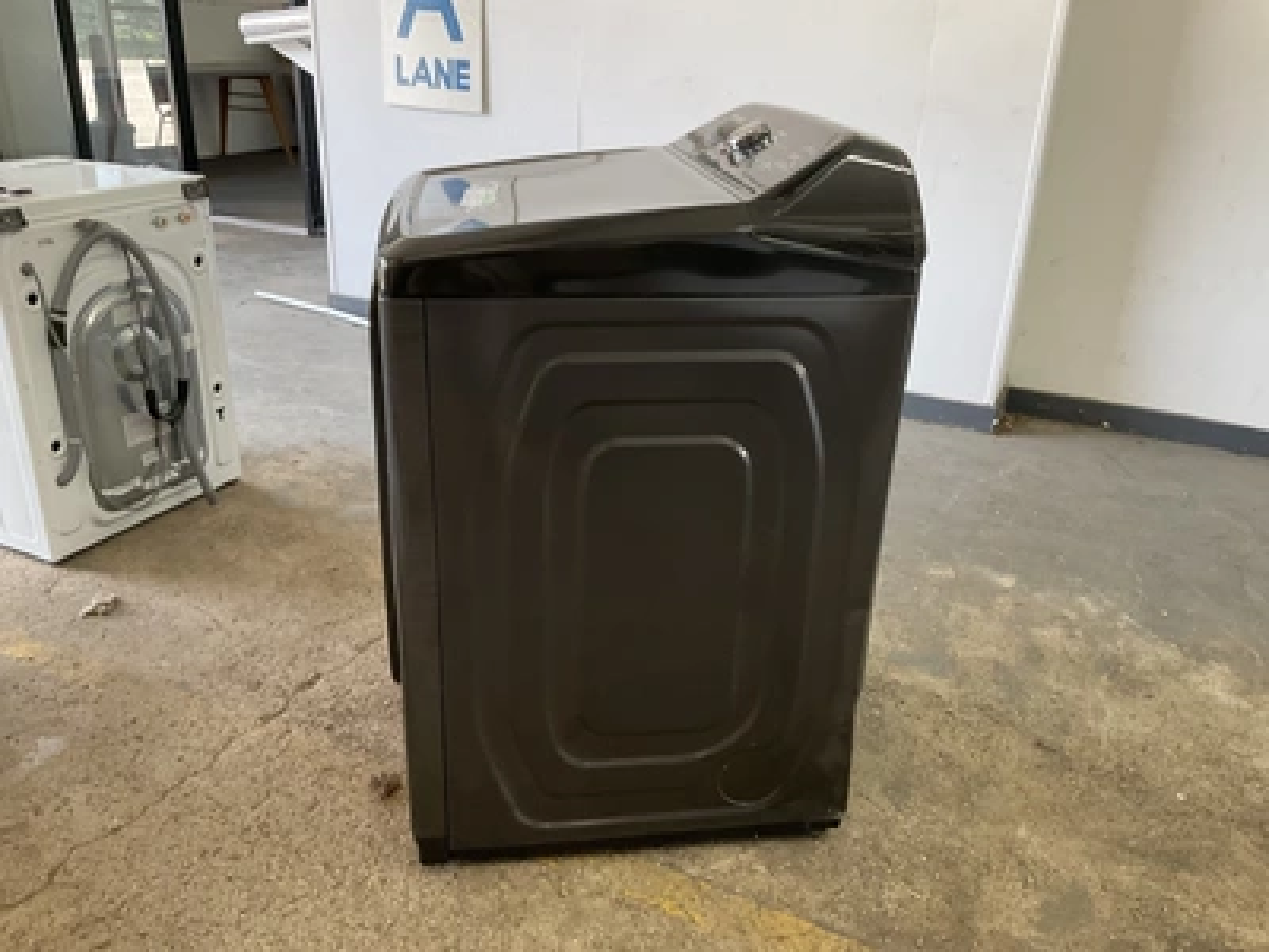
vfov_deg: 48.2
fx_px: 1063
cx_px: 634
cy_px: 476
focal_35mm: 29
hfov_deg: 61.7
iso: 80
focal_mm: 3
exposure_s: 1/60
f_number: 1.8
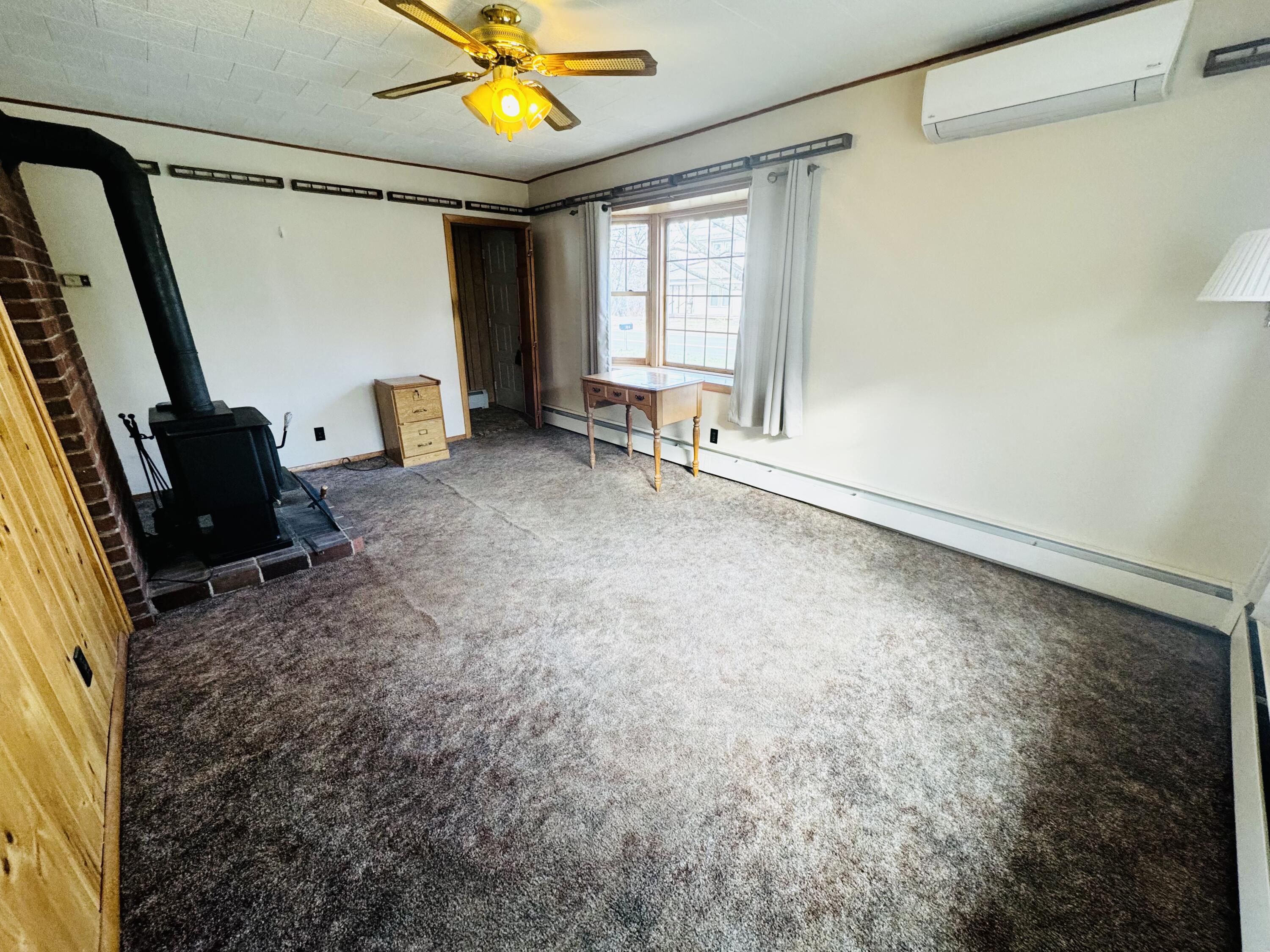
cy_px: 476
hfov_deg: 102.1
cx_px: 635
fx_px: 514
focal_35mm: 14
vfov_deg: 85.7
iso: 200
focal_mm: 2.22
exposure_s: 1/120
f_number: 2.2
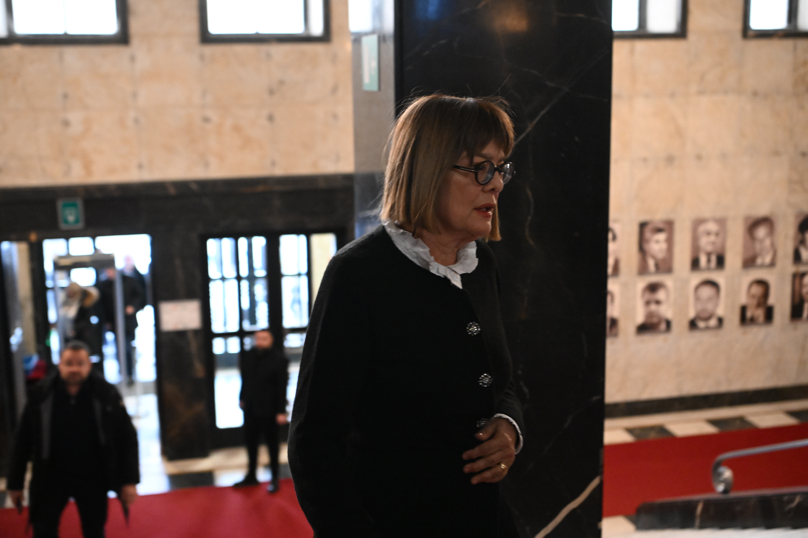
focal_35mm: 46
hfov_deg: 42.7
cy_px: 269
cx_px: 404
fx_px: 1032
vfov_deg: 29.2
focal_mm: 46
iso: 6400
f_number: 3.5
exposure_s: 1/160
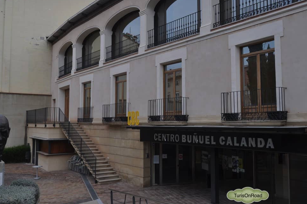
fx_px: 298
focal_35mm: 35
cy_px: 99
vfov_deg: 37.8
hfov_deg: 54.5
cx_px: 145
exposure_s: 1/160
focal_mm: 22
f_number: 6.3
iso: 200
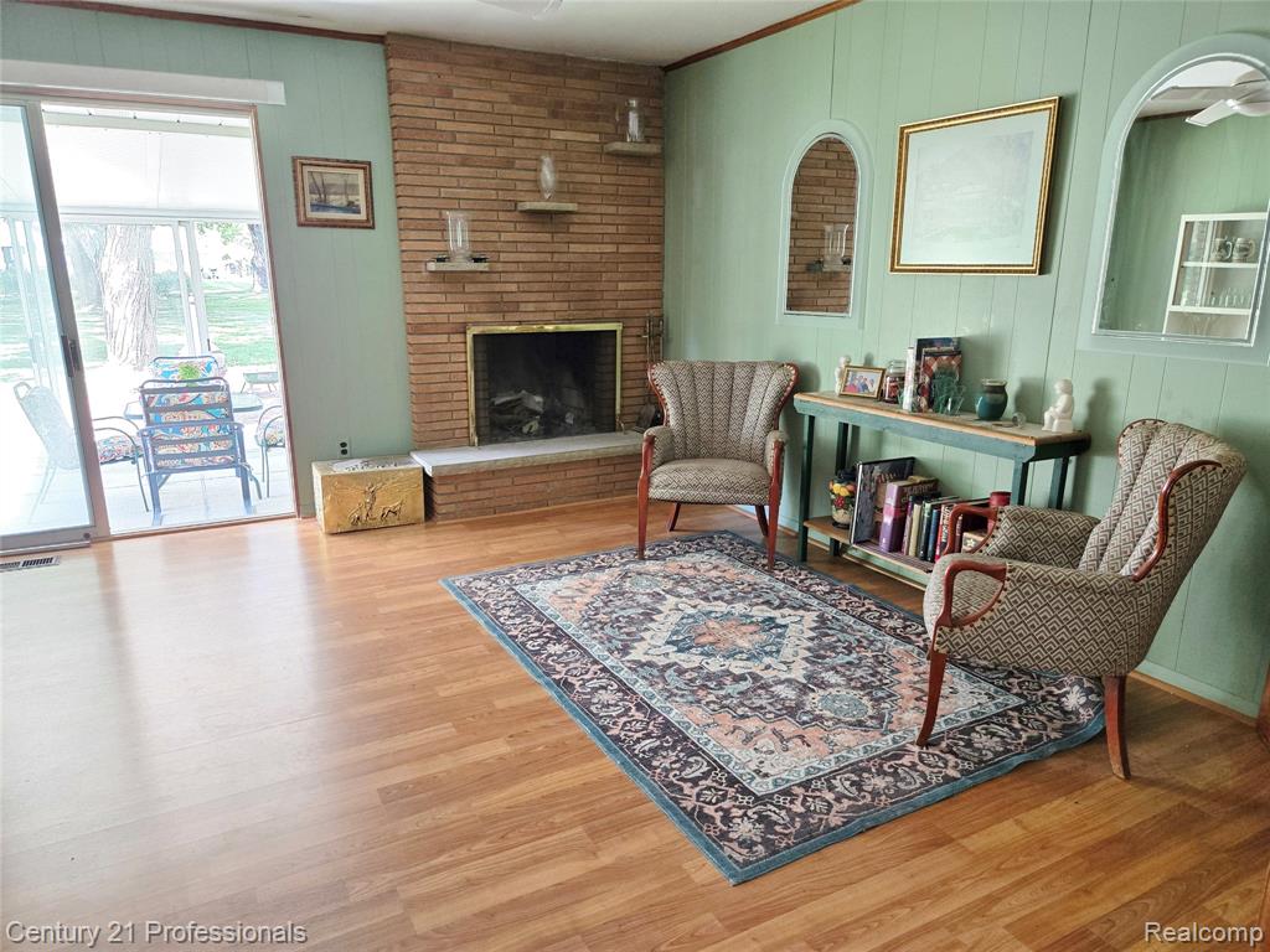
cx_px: 635
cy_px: 476
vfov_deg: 58.9
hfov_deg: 73.9
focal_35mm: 23
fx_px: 844
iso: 320
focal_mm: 5.4
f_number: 1.8
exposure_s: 1/120
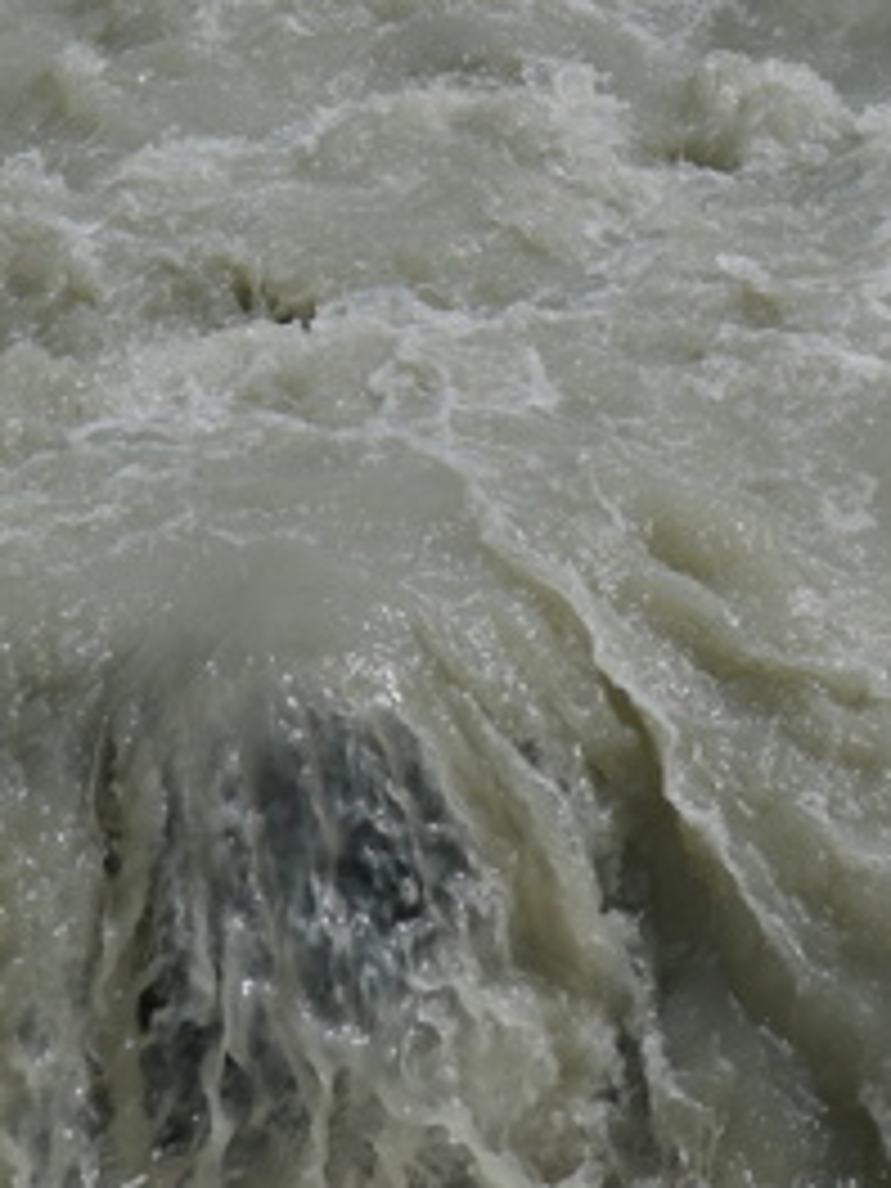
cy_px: -320
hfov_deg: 10.3
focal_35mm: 143
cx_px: 880
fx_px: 4908
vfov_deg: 13.4
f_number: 5.6
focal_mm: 22
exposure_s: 1/2000
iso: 200
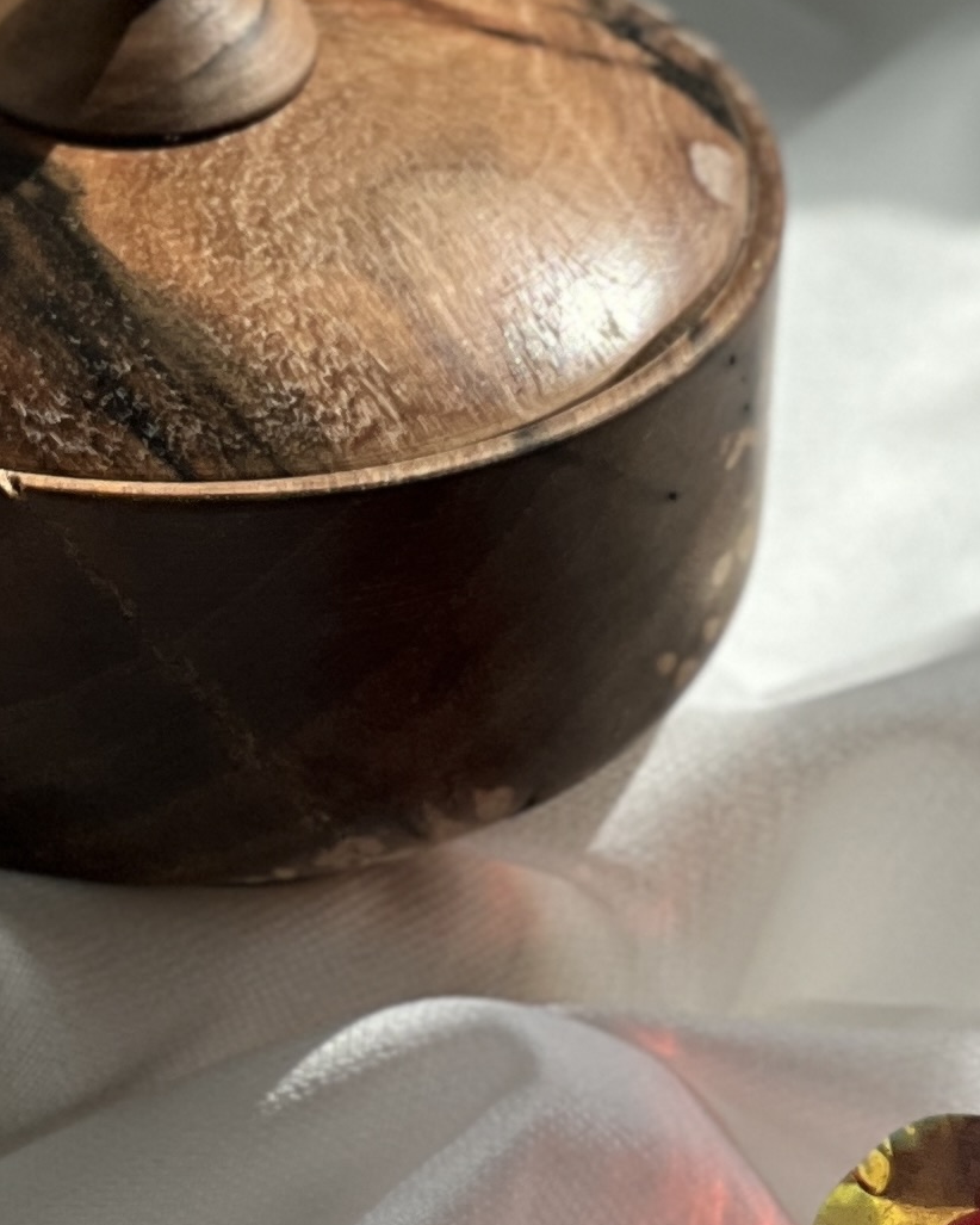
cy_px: 1338
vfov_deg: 6.5
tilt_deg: -36.4
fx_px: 10692
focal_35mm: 295
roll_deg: +1.0
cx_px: -297
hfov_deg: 5.2
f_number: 2.8
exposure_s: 1/686
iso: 32
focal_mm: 9
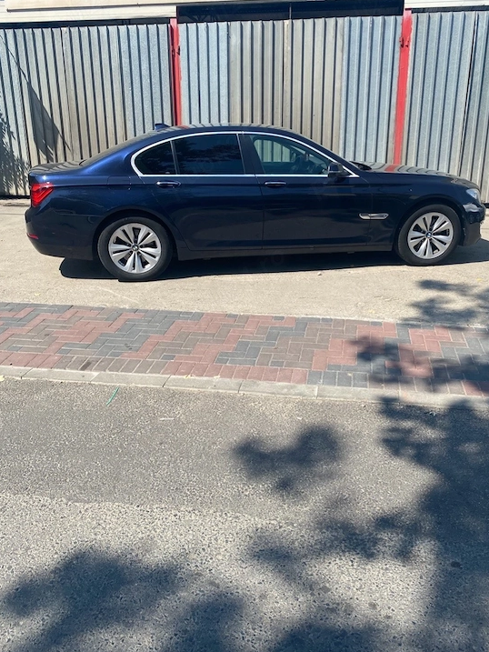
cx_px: 263
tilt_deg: -17.6
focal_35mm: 29
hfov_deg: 48.2
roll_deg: +0.3
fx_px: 546
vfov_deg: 61.6
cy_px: 315
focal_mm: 4.25
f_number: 1.8
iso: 32
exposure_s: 1/2105
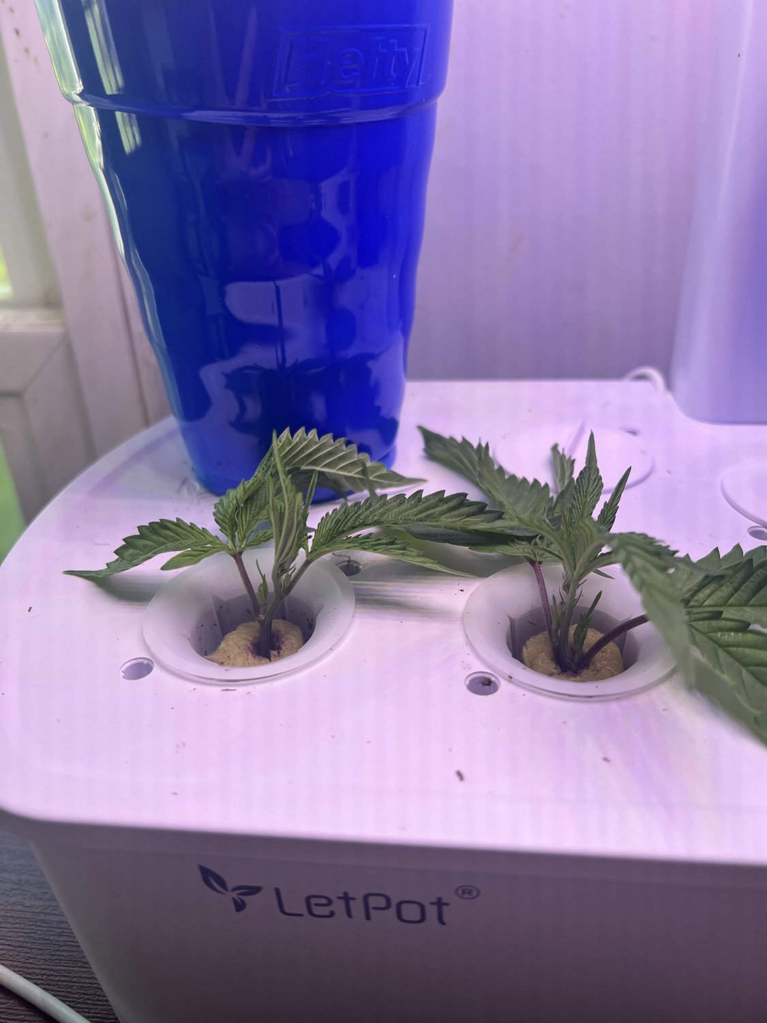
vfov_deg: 67.3
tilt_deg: -28.4
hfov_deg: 53.1
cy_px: 512
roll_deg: +1.9
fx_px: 768
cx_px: 384
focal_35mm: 26
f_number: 1.5
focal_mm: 5.7
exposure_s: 1/282
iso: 40
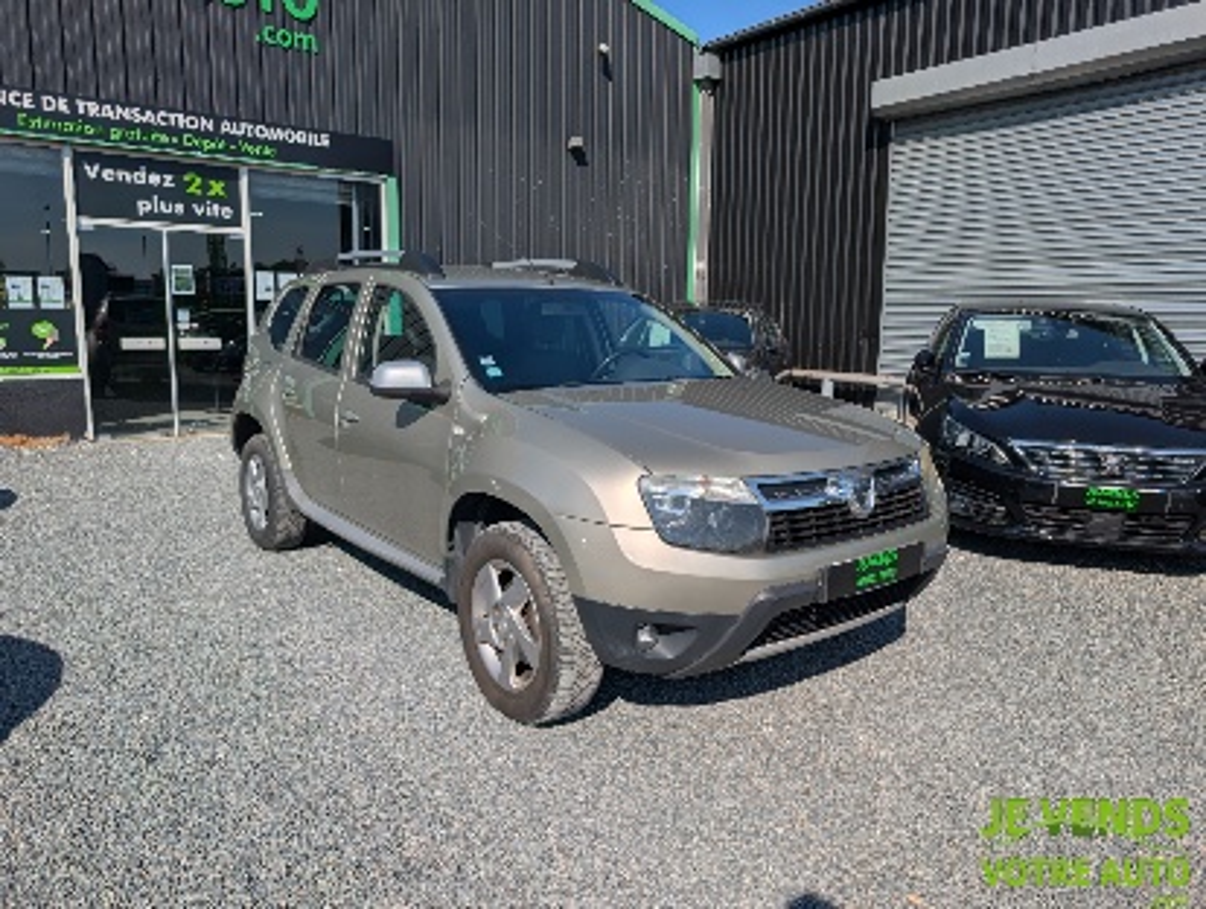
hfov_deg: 71.5
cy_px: 454
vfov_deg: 57.0
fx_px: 838
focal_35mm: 24
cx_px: 603
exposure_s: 1/11364
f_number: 1.68
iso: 20
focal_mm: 6.9
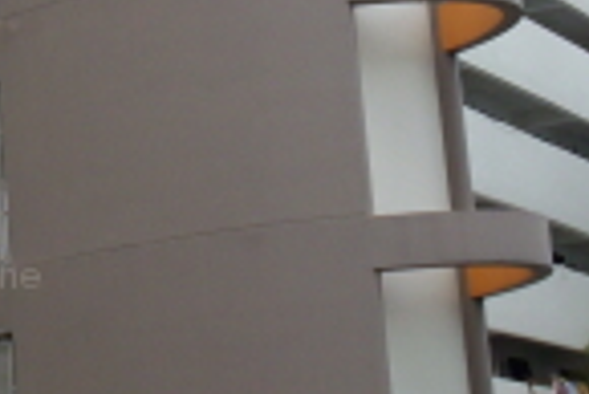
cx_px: 110
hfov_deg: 14.0
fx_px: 2391
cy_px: -126
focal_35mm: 146
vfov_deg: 9.3
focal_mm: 6.2
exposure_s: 1/160
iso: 80
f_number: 5.6
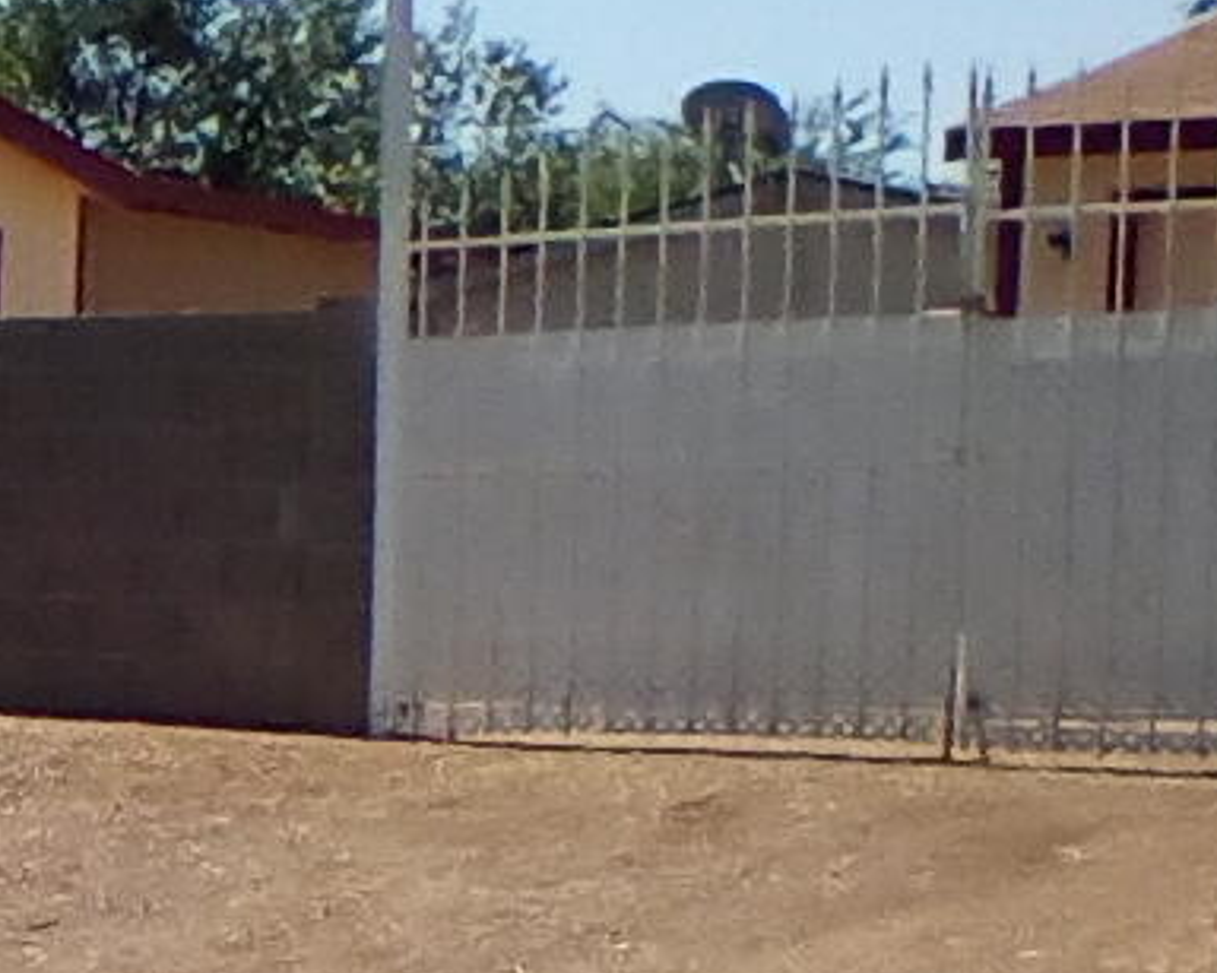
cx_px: -510
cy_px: 919
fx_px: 4537
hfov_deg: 14.4
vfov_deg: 12.1
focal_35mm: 126
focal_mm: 2.38
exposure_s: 1/2016
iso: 105
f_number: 2.4
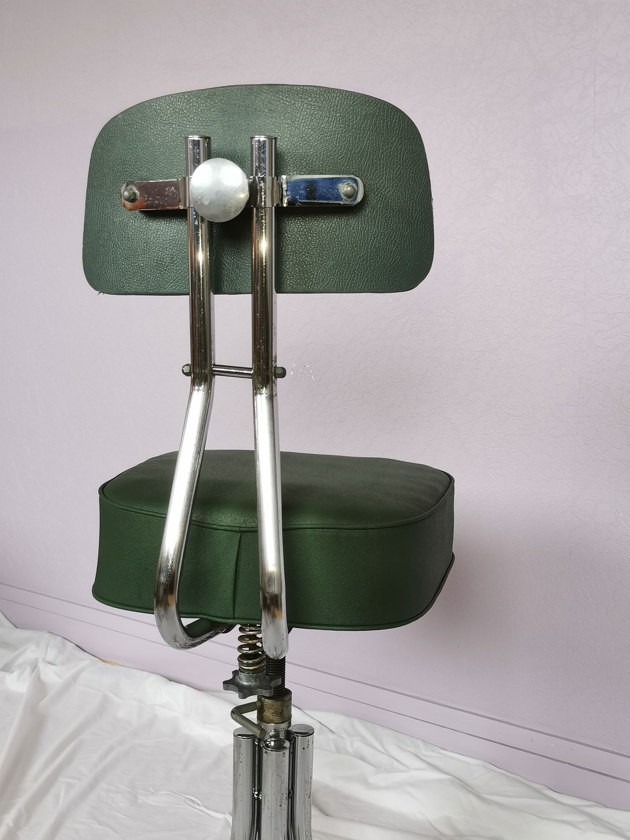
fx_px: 898
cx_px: 315
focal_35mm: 37
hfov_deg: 38.7
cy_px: 420
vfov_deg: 50.1
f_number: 1.8
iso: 125
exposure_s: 1/50
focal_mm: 5.58
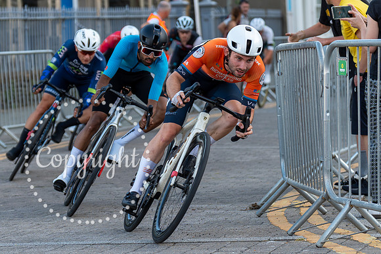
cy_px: 98
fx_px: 1996
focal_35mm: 189
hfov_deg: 10.9
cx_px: 223
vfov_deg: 7.3
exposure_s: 1/800
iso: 500
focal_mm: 88
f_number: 3.2
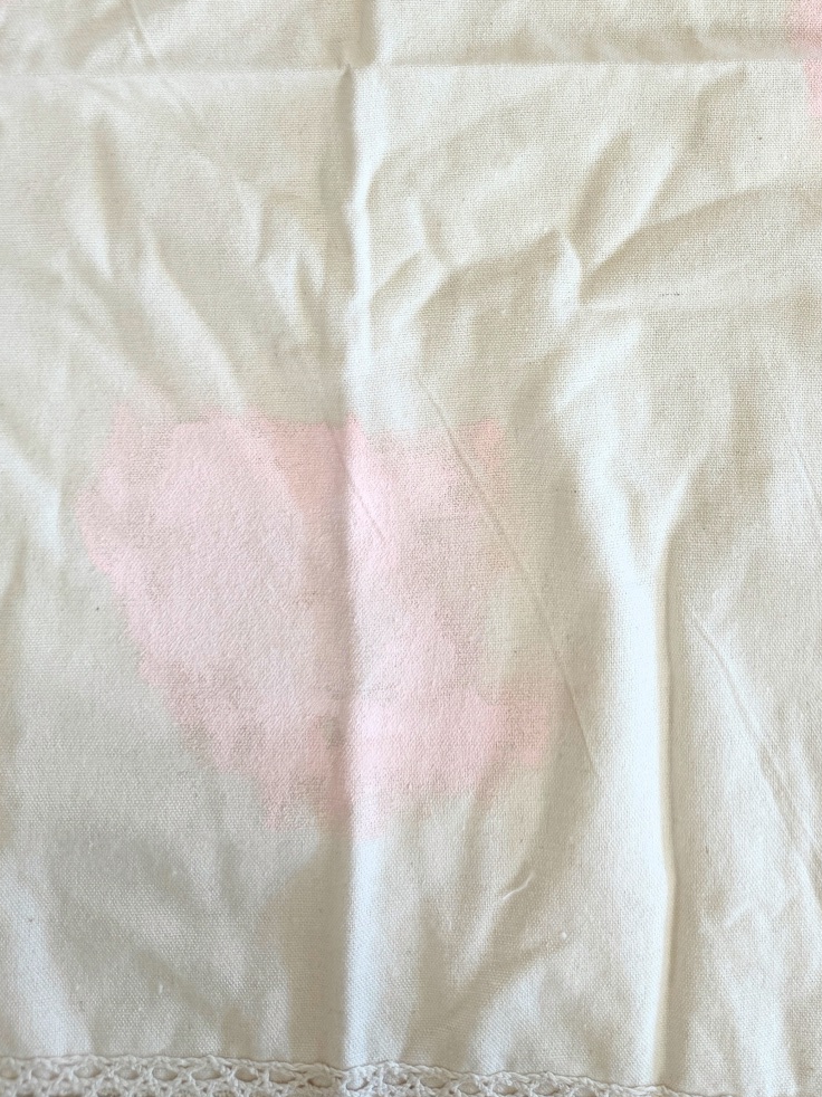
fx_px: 1394
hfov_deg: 31.9
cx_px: 663
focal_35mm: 44
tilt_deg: -85.7
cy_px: 123
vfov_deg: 40.0
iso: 80
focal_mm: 6.76
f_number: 1.78
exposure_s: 1/120
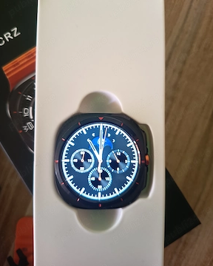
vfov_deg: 65.9
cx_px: 109
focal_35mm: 26
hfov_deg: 54.9
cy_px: 123
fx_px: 205
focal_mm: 5.27
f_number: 1.7
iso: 906
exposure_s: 1/25
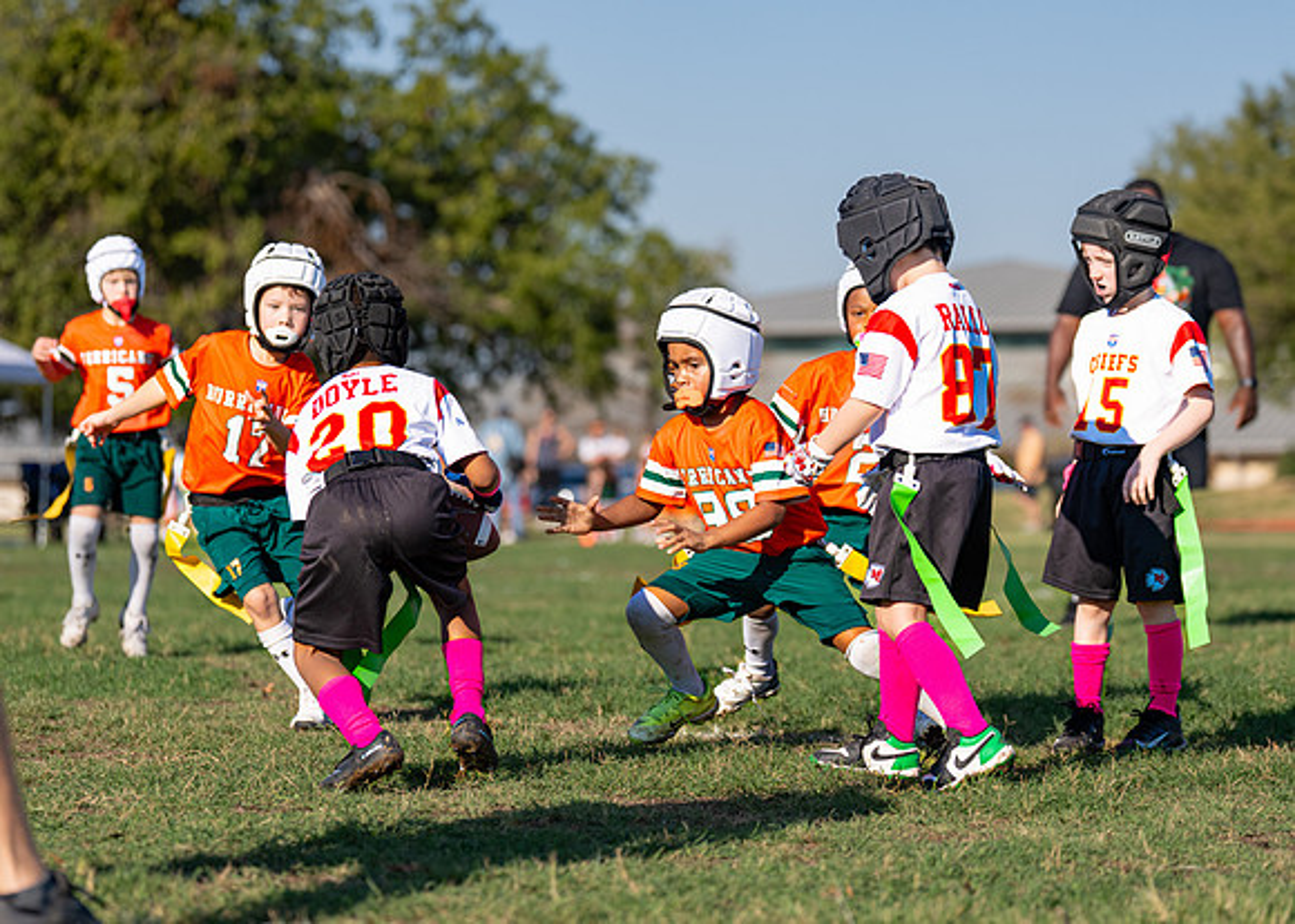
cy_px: 497
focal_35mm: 130
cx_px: 673
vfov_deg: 11.1
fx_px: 4772
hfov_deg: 15.5
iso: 160
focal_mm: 102
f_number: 2.8
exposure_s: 1/4000
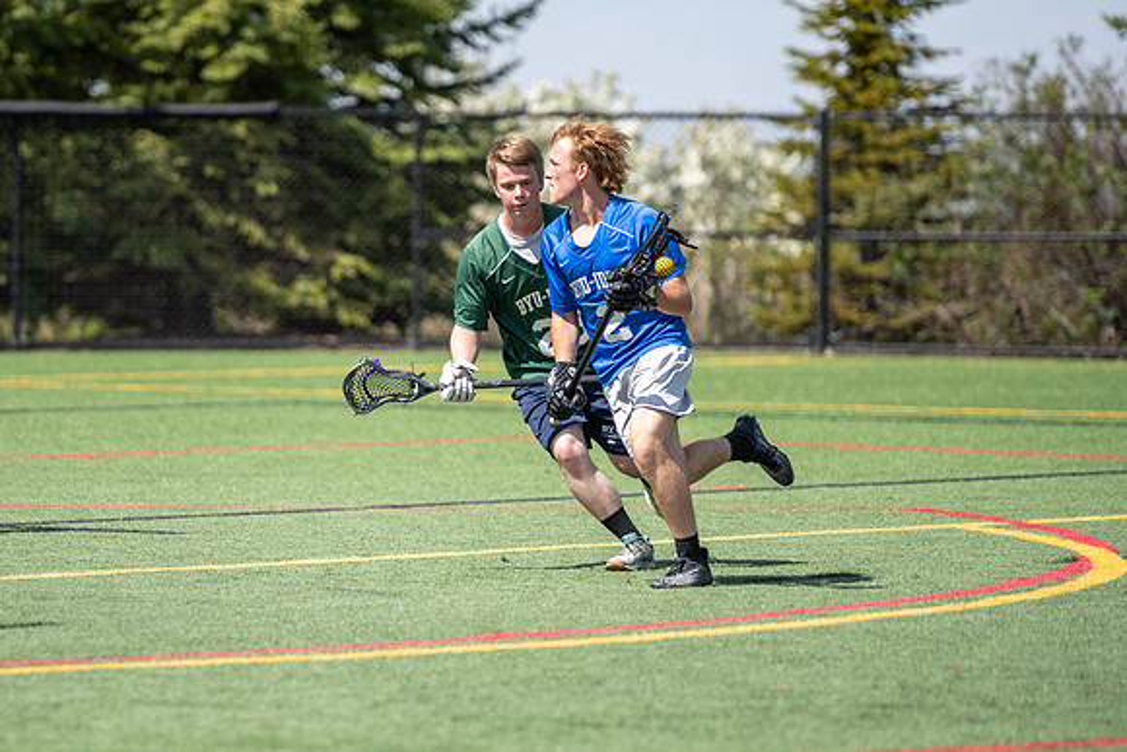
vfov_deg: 5.1
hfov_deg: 7.6
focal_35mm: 271
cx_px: 381
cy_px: 509
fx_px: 8497
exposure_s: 1/2000
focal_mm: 200
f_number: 2.8
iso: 80
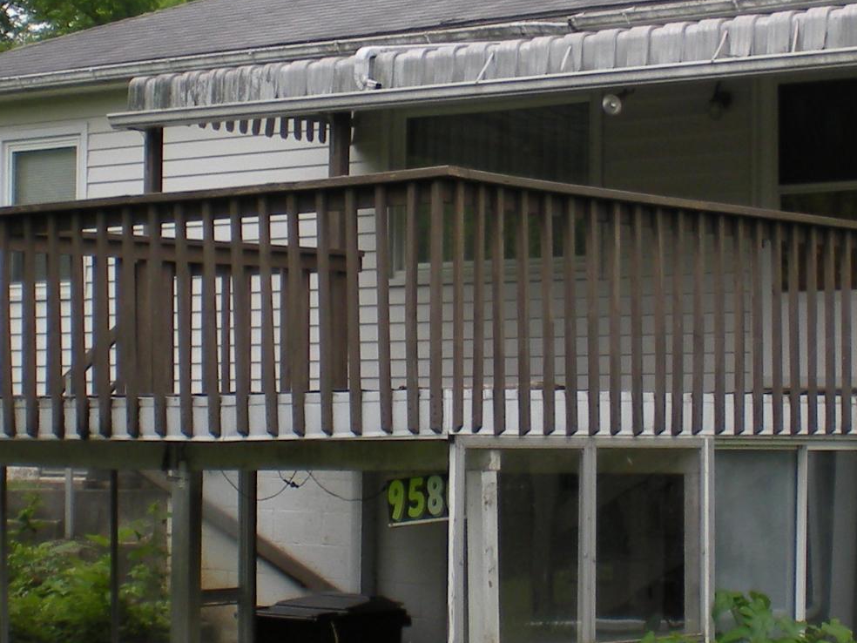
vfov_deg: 14.4
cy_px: 386
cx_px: 632
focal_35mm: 103
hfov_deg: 19.0
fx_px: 2550
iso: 64
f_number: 4.6
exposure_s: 1/180
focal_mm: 6.3
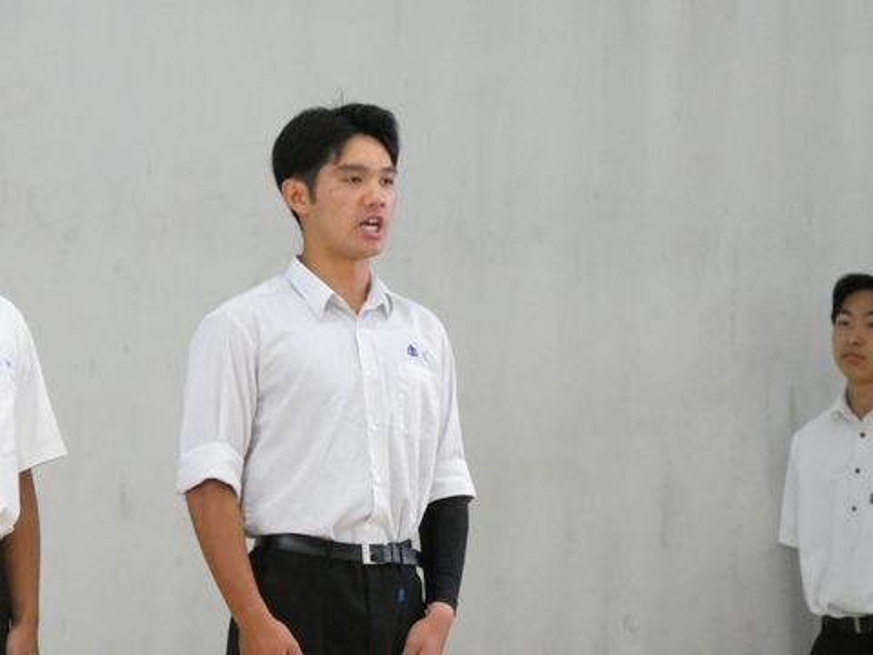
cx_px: 436
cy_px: 328
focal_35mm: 428
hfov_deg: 4.6
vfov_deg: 3.5
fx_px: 10794
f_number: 5.6
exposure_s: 1/80
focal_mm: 76.7
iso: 1600
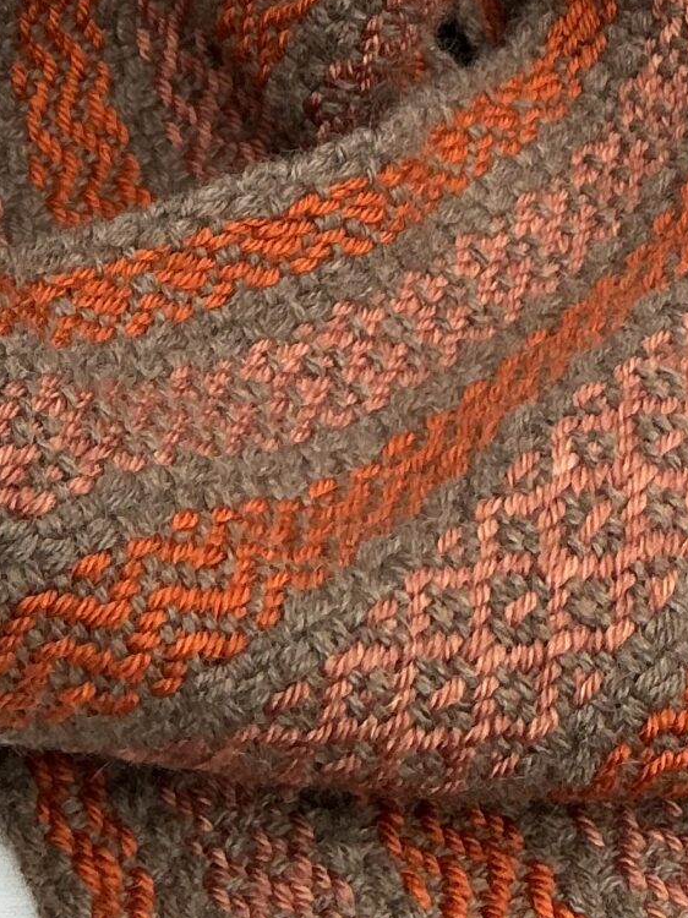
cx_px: 94
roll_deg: +2.8
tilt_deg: -27.6
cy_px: -417
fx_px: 2625
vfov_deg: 17.9
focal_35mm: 99
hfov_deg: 14.8
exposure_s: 1/620
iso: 25
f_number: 1.8
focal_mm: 3
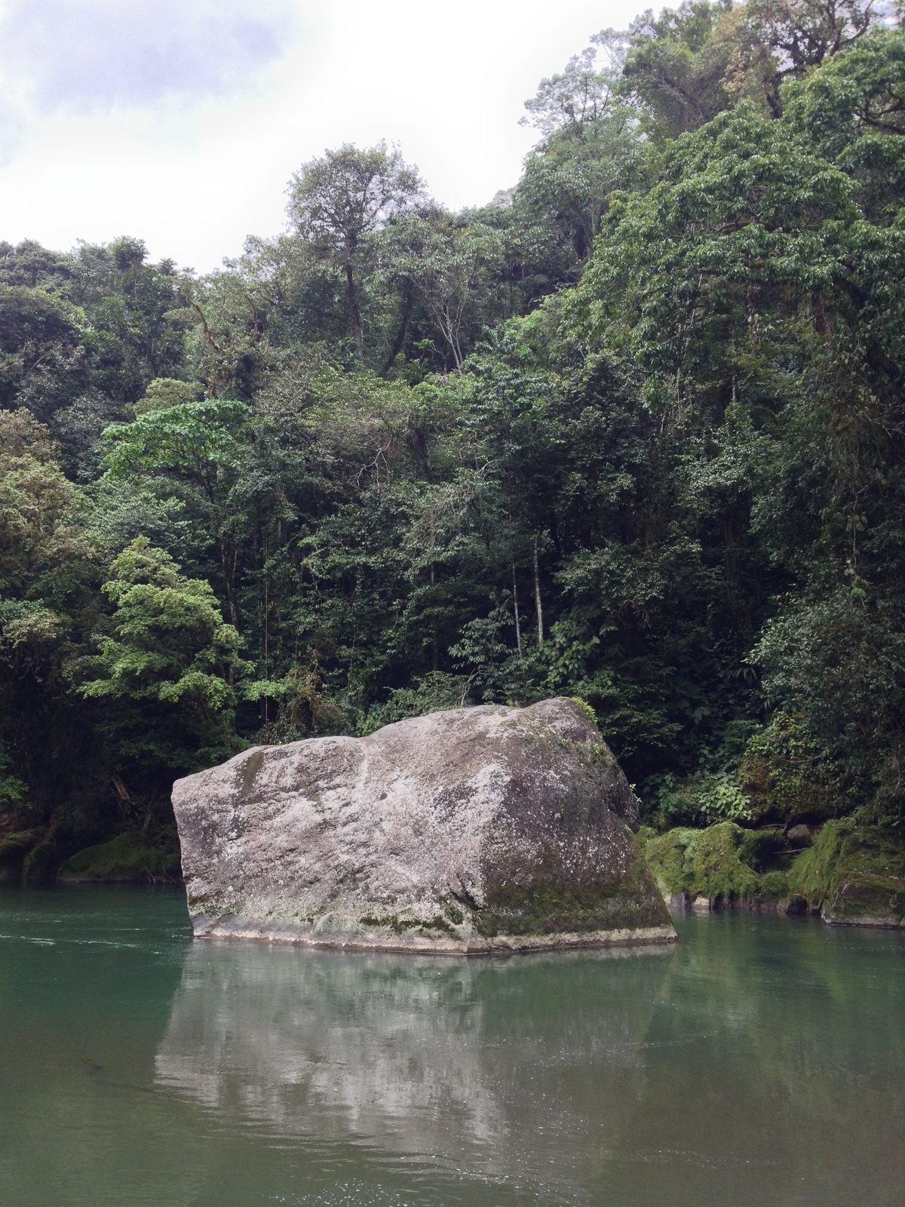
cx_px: 452
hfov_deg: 40.7
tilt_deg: +7.6
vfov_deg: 52.6
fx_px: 1220
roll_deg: +0.2
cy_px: 604
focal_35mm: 35
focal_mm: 4.28
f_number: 2.4
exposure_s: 1/476
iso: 50
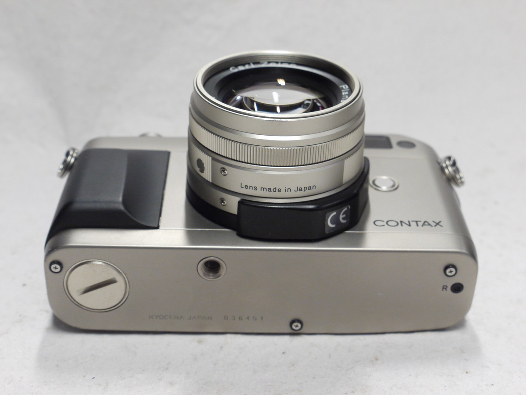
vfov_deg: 24.4
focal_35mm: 60
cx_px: 263
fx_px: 912
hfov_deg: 32.2
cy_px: 198
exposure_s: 1/25
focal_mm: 30
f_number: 8
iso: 800
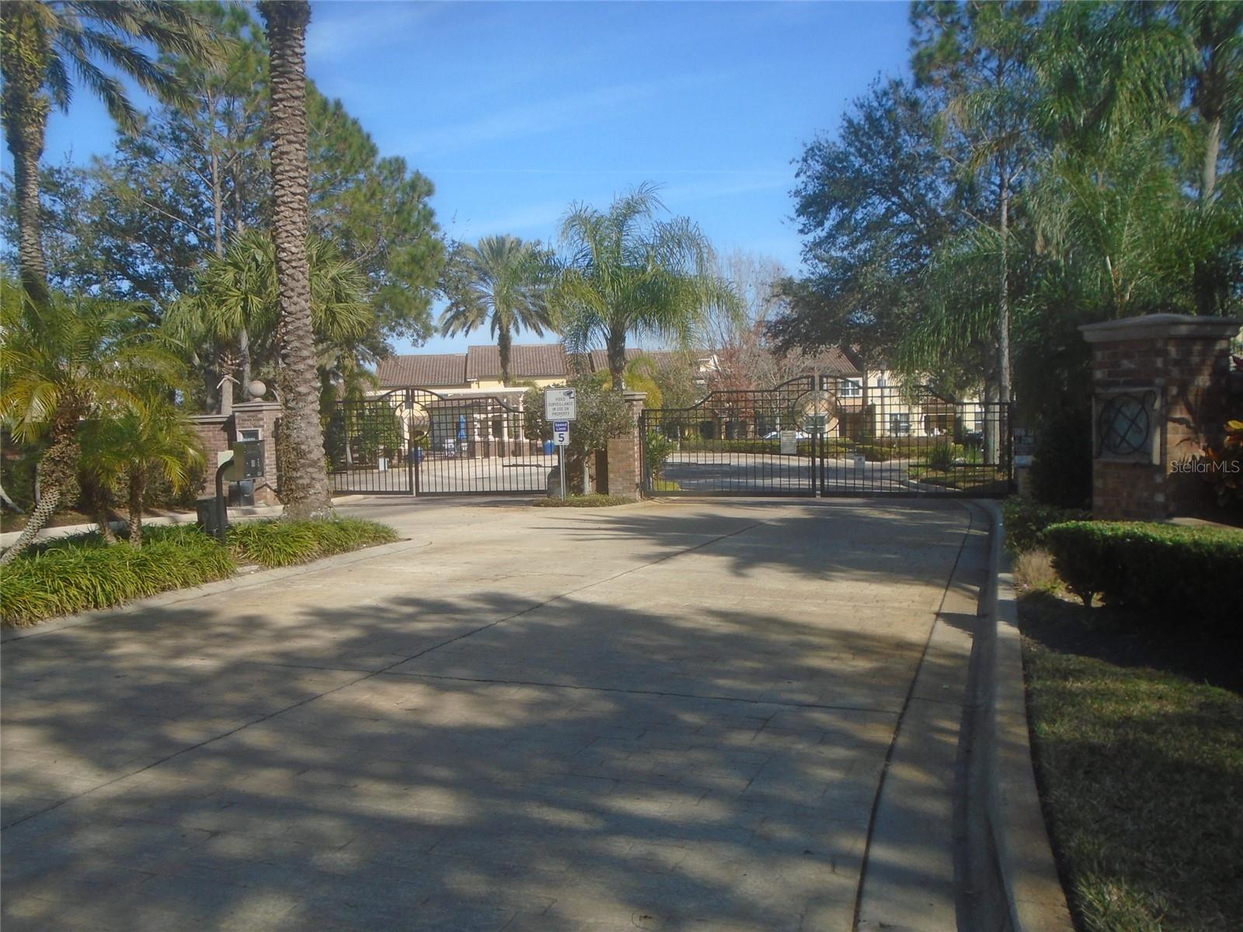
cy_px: 466
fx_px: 1113
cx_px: 622
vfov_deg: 45.4
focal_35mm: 31
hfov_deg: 58.4
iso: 100
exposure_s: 1/800
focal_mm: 5.5
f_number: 3.5
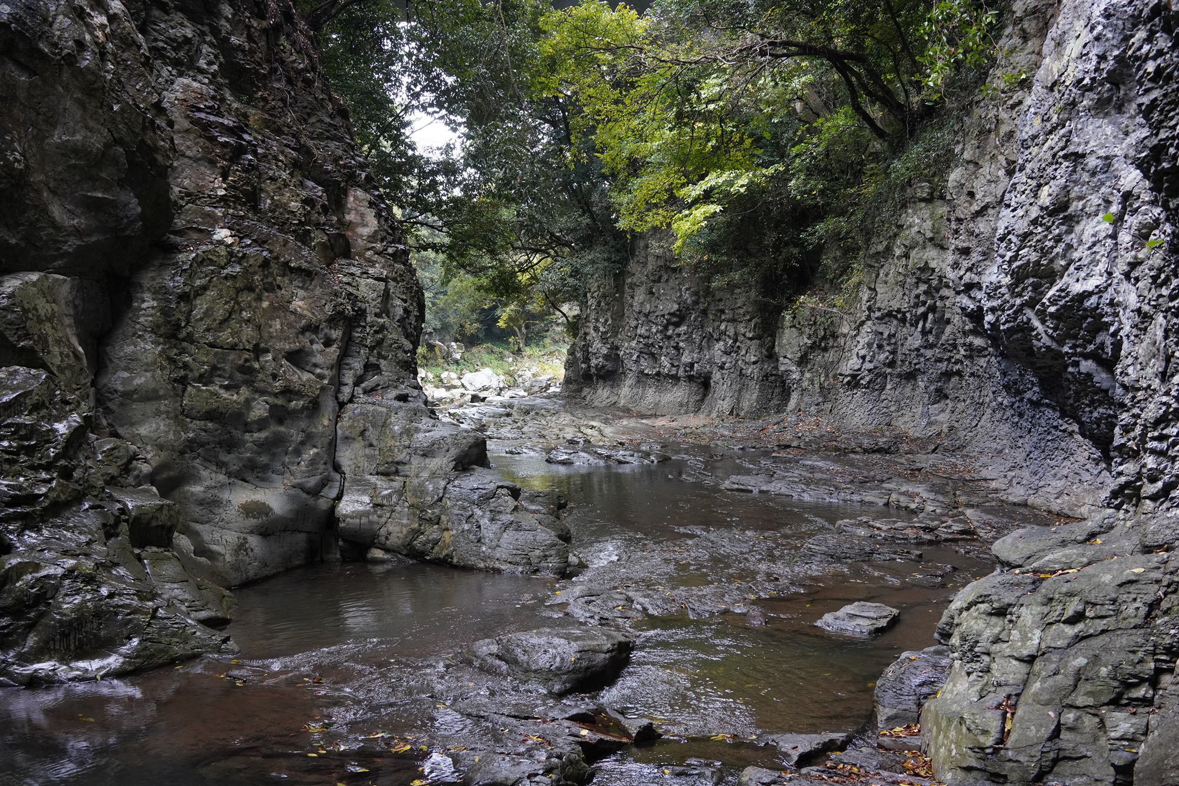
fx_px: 1146
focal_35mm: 35
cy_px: 393
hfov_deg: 54.4
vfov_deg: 37.9
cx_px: 590
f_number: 6.3
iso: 1600
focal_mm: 35
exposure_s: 1/100
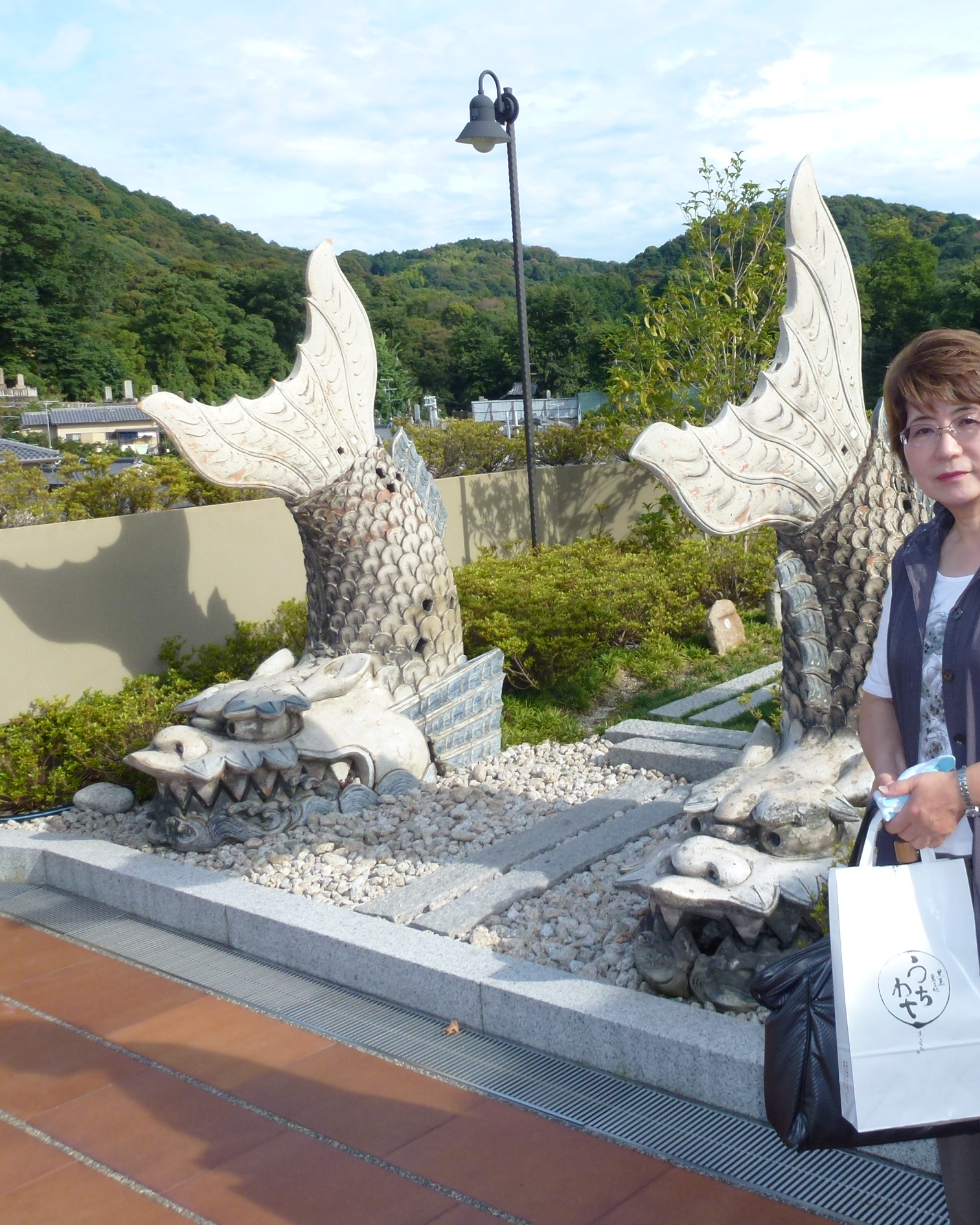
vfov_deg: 49.1
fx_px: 1341
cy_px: 606
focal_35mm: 37
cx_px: 731
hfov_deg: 39.1
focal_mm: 5
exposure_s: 1/500
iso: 100
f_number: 3.5
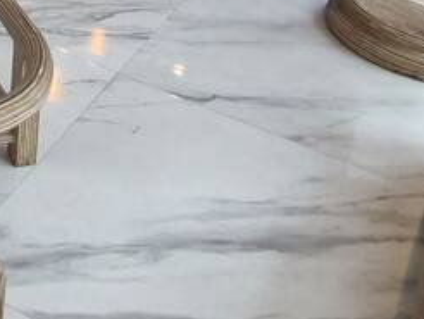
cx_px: -171
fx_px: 932
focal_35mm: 76
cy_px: -283
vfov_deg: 16.0
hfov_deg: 22.2
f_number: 2.2
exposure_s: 1/60
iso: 80
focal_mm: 1.74
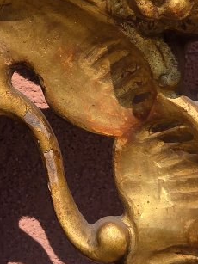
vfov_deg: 7.3
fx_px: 2061
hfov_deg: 5.5
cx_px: 0
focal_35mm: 270
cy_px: 140
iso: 50
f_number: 2.4
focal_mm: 7.9
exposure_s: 1/3493
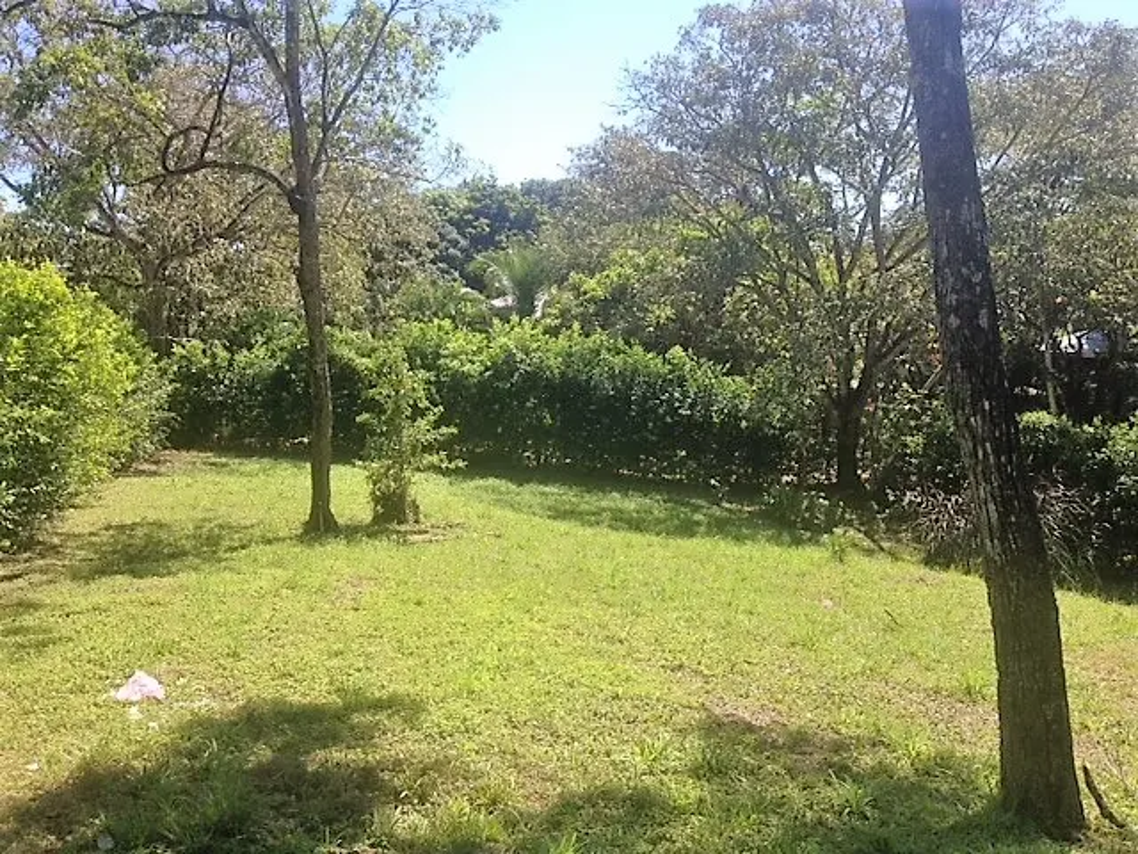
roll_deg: +1.2
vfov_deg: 40.7
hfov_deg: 52.6
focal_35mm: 35
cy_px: 427
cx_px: 569
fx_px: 1151
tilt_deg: -11.1
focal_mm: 4.28
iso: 50
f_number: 2.4
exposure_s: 1/717
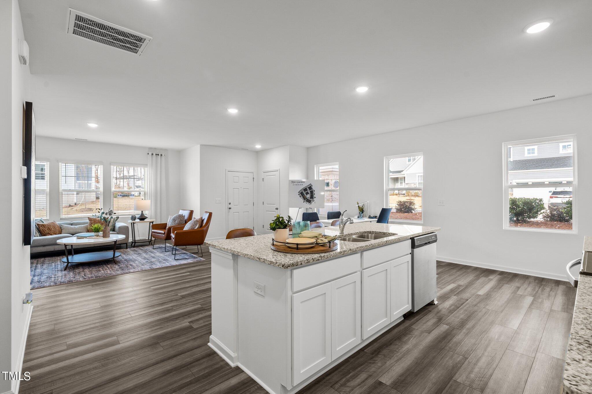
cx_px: 296
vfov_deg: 73.7
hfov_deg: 96.7
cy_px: 197
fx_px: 263
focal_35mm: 16
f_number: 8
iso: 400
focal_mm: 16
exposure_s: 1/3
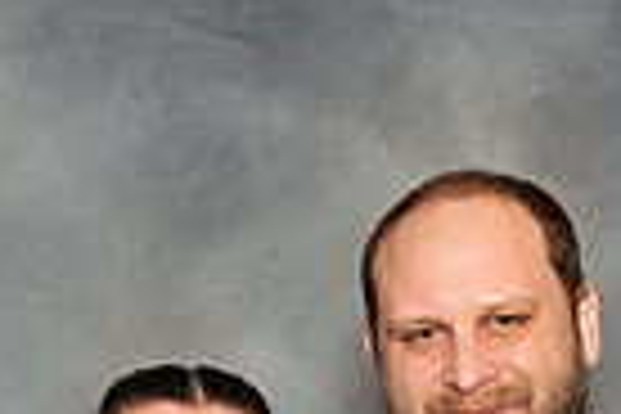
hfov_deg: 12.0
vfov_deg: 7.6
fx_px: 2943
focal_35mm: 171
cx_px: 342
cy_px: 896
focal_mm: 35
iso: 400
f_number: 8
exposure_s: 1/125
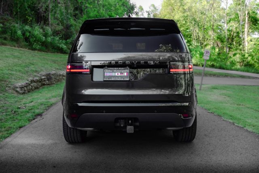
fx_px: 288
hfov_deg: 48.4
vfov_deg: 33.4
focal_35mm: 40
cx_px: 130
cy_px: 86
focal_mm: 40
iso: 640
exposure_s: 1/400
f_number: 5
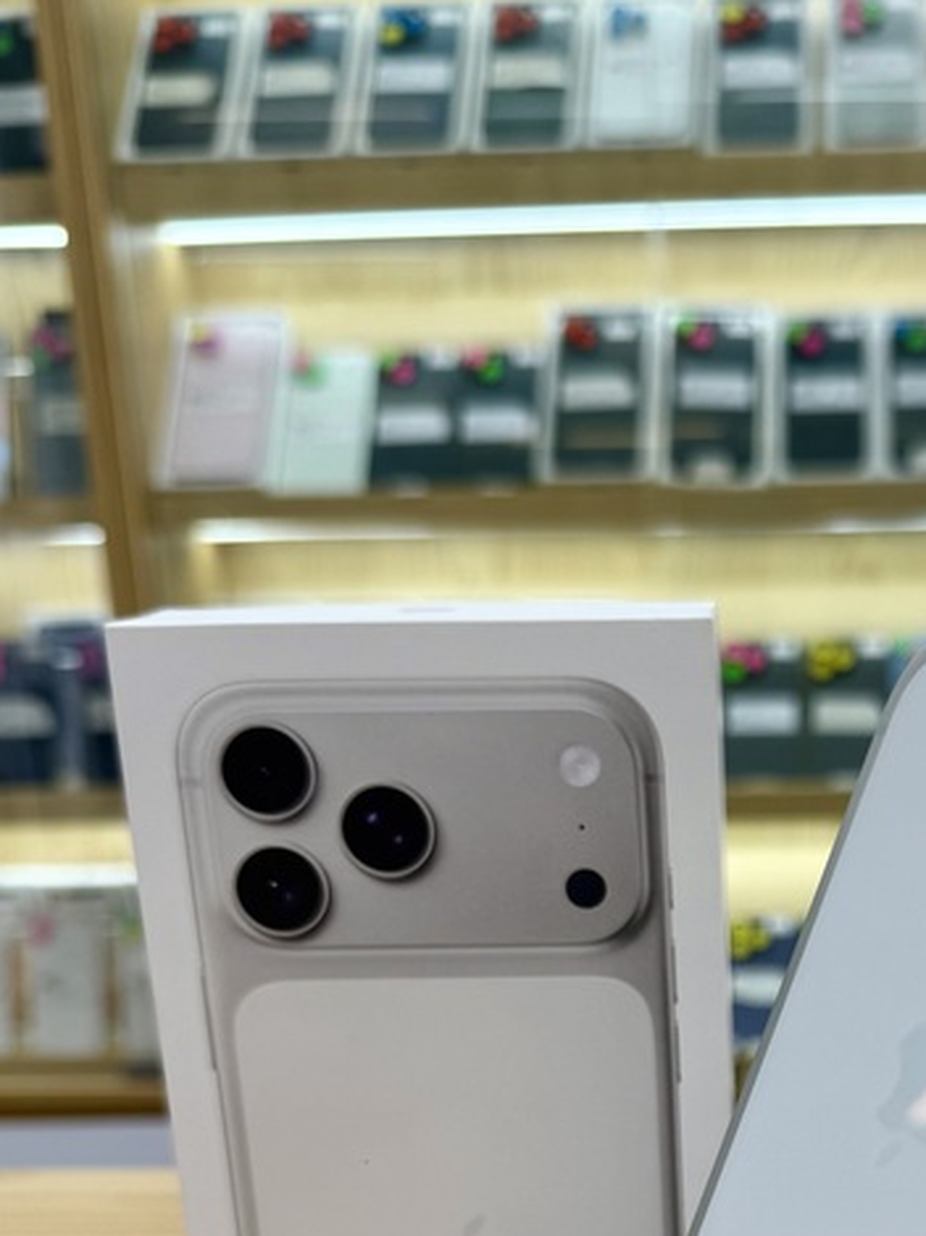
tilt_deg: -16.0
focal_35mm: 46
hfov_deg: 30.2
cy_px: 1086
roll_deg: -1.0
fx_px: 1642
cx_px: 817
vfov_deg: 38.7
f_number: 1.78
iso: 64
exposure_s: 1/164
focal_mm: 6.76
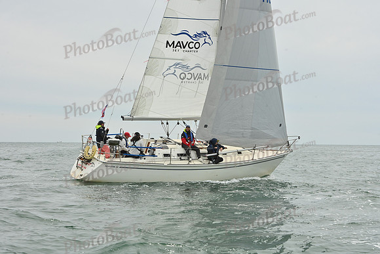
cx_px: 190
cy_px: 127
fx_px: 950
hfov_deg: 22.6
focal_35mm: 90
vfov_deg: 15.2
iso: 320
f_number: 13
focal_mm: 90
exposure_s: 1/800
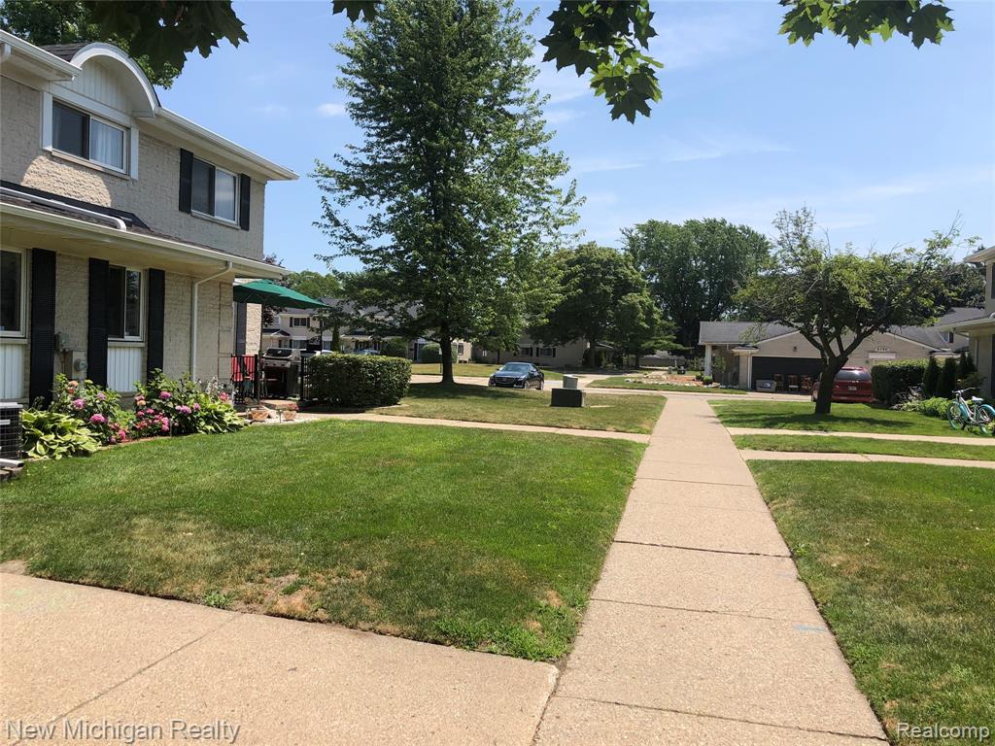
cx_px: 498
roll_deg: -1.0
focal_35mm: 28
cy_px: 373
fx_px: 805
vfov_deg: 49.7
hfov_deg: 63.4
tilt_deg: -1.3
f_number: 1.8
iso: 20
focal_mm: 3.99
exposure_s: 1/1736
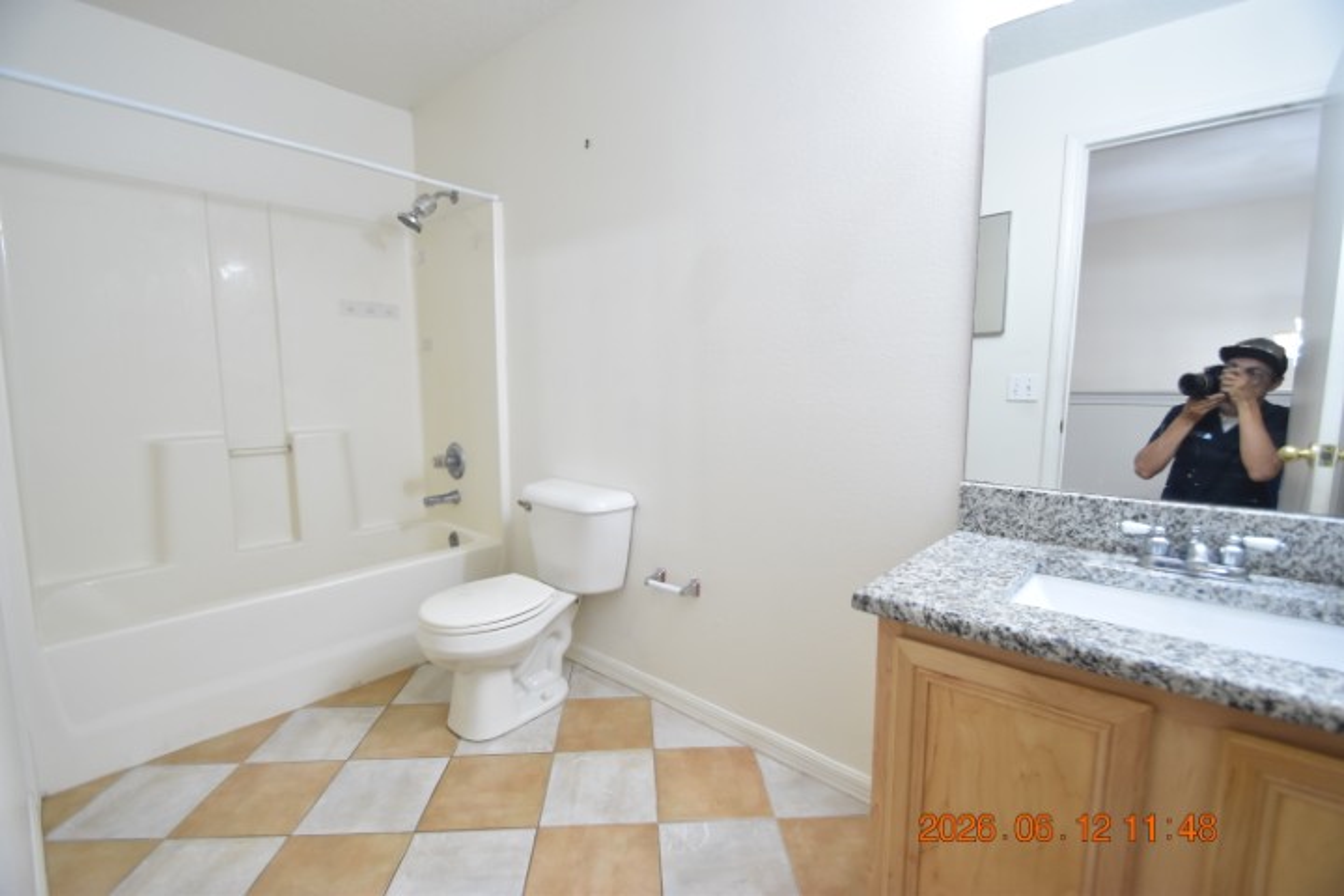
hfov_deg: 100.4
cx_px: 672
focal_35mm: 15
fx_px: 560
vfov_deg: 77.3
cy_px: 448
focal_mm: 10
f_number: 3.5
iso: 800
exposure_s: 1/60
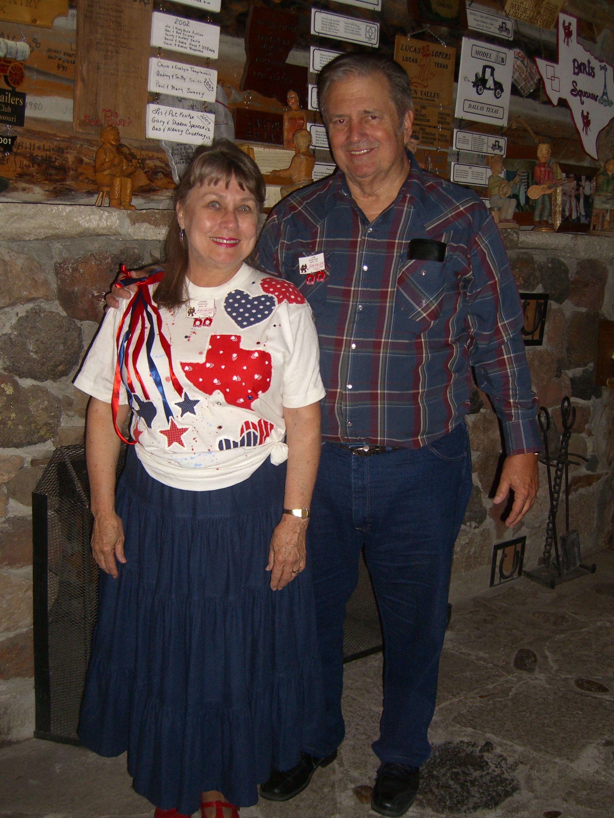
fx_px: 899
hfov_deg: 37.7
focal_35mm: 38
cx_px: 307
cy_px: 409
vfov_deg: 49.0
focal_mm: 7.9
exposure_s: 1/60
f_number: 2.8
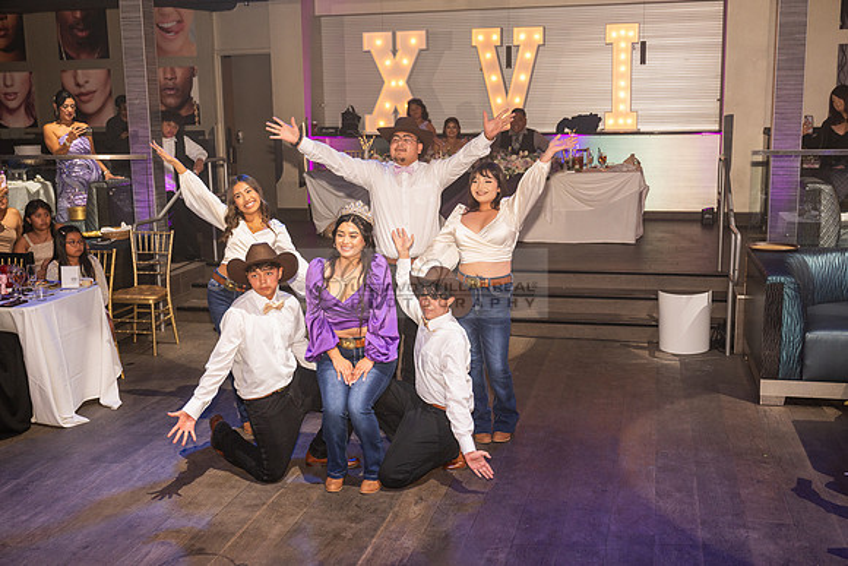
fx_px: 942
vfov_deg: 33.4
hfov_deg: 48.4
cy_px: 283
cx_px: 424
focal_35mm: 40
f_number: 4
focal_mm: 40
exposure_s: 1/200
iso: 1000
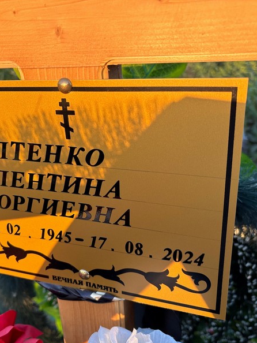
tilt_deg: -21.9
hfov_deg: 40.4
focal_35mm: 35
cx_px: 96
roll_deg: +4.0
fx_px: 346
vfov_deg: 52.6
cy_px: 172
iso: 50
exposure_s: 1/338
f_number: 1.6
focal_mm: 5.96
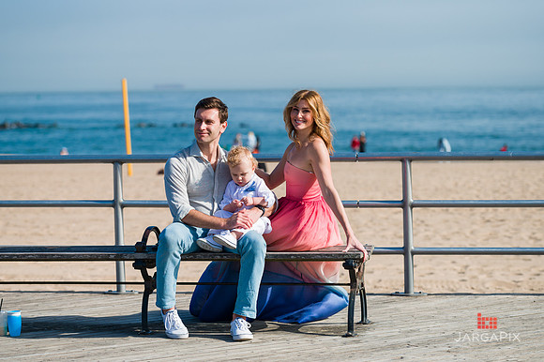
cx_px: 272
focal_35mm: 112
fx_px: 1691
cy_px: 181
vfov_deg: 12.2
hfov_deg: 18.3
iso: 200
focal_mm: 112
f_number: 4
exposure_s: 1/3200
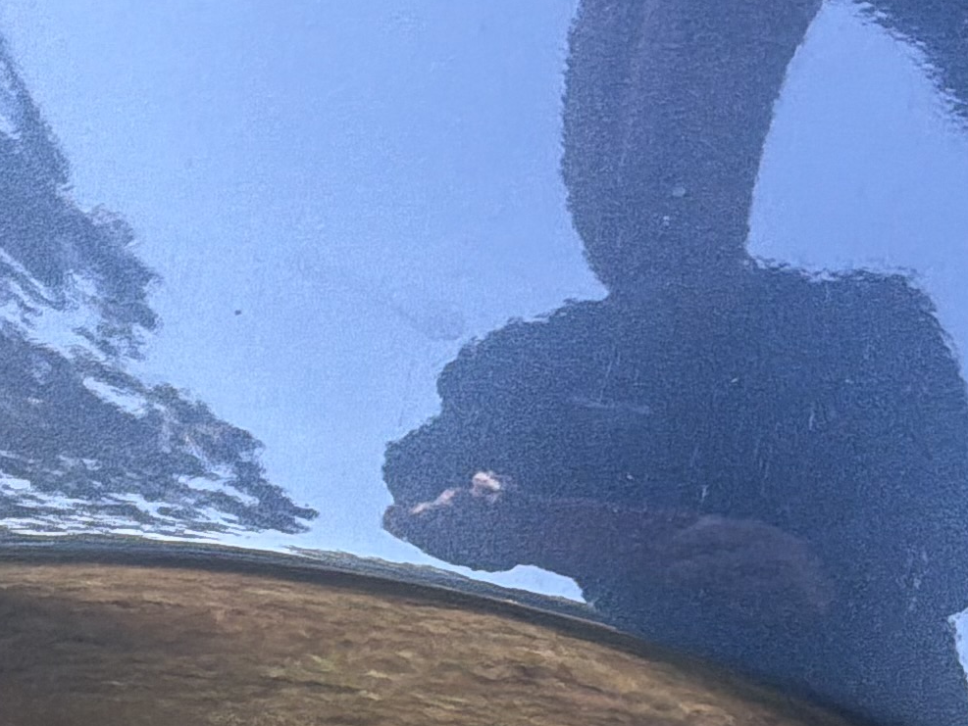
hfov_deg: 20.0
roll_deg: +0.7
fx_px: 2741
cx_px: 431
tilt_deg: -38.6
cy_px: 1382
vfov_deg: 13.3
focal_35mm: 98
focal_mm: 6.76
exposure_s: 1/702
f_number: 1.78
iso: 320
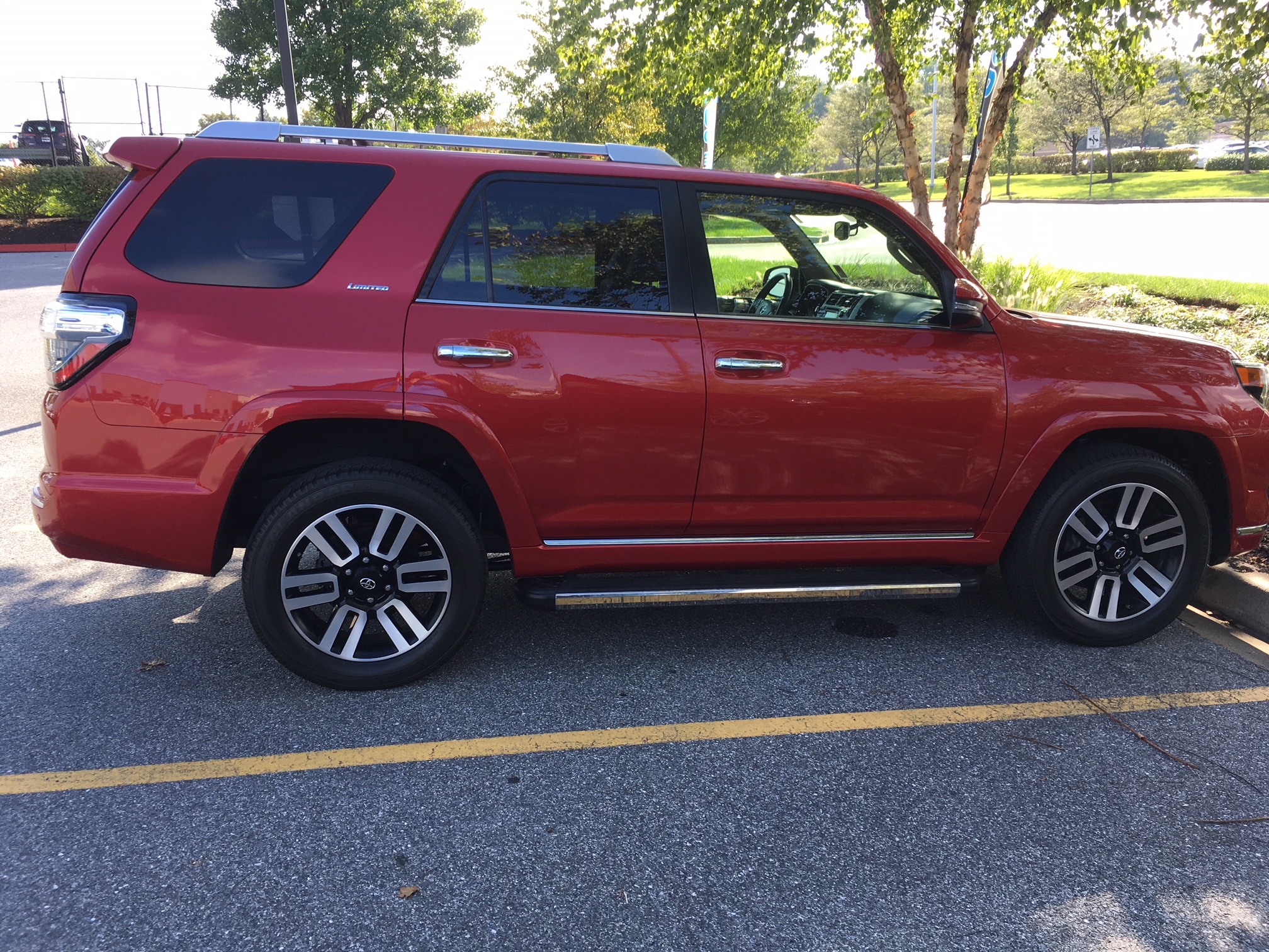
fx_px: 1063
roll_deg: +1.8
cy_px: 476
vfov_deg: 48.2
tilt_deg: -16.1
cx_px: 634
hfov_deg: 61.7
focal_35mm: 29
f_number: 2.2
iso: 25
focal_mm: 4.15
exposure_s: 1/248
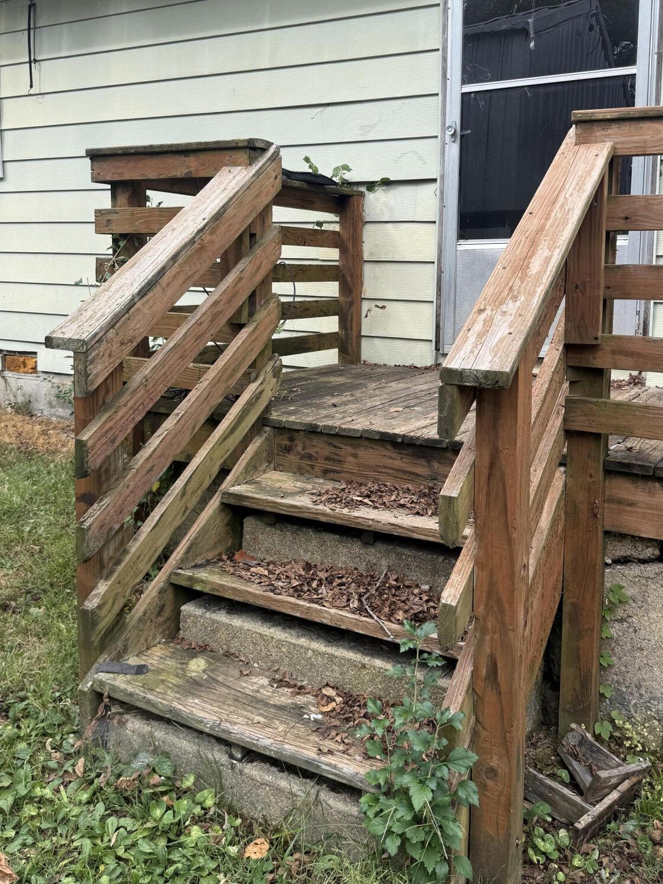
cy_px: 388
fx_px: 817
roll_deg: -1.9
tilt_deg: -6.6
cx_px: 349
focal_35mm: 32
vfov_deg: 56.7
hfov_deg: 44.1
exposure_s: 1/1106
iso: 80
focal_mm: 6.76
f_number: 1.78
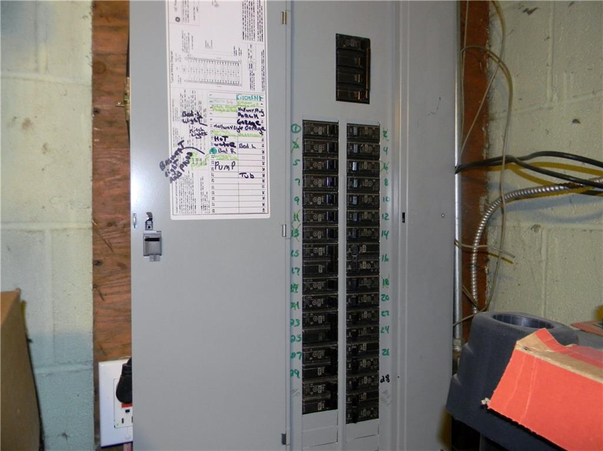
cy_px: 226
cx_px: 302
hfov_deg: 63.5
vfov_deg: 49.7
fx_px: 487
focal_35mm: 28
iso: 200
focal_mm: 5
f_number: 3.5
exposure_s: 1/26
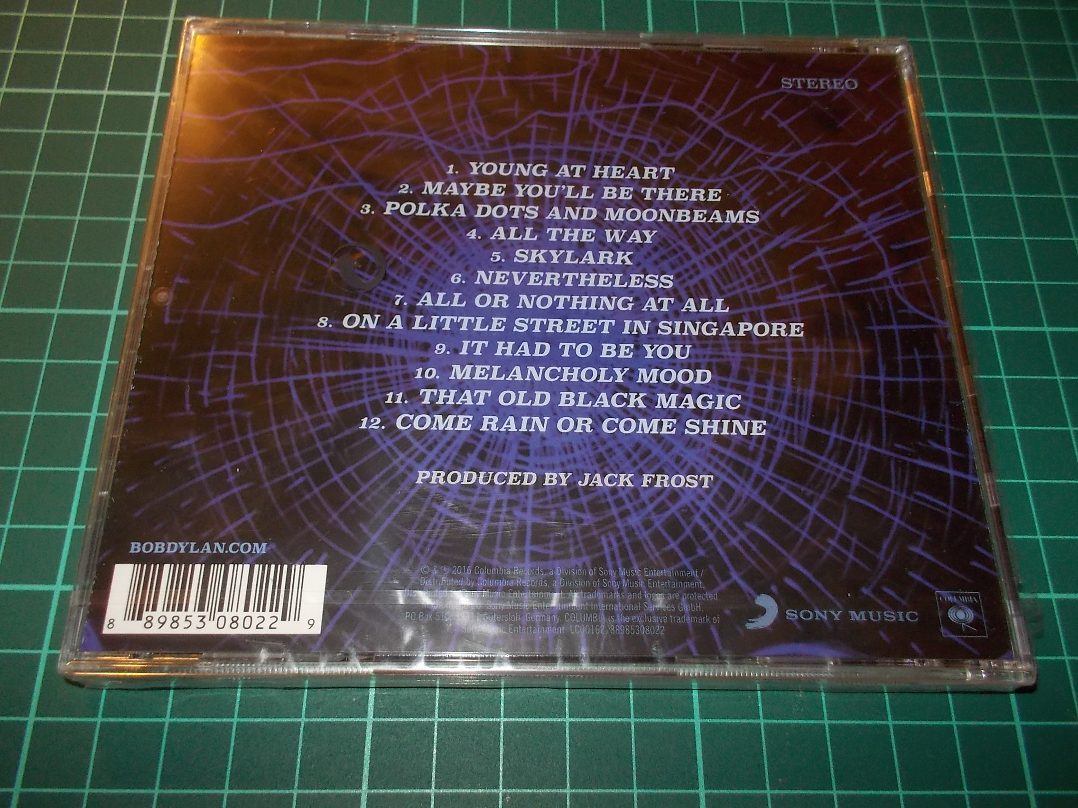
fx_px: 903
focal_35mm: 29
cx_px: 539
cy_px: 404
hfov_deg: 61.7
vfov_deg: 48.2
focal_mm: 4.1
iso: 200
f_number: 3.3
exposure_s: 1/30
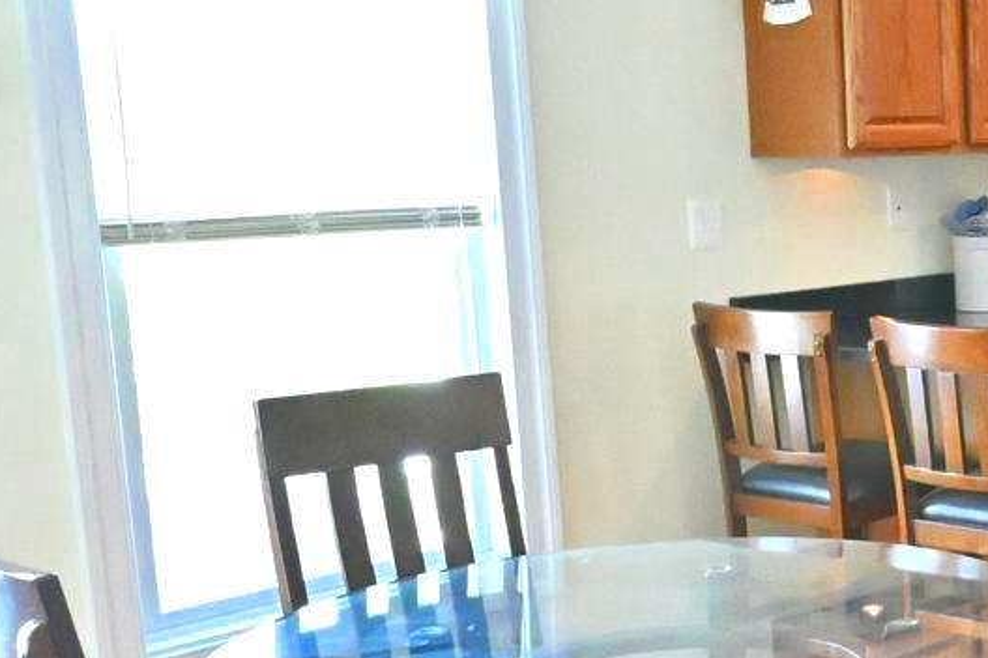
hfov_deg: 26.7
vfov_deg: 20.6
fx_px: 1811
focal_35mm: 66
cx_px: 1216
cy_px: 423
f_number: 9
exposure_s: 1/80
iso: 25600
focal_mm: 17
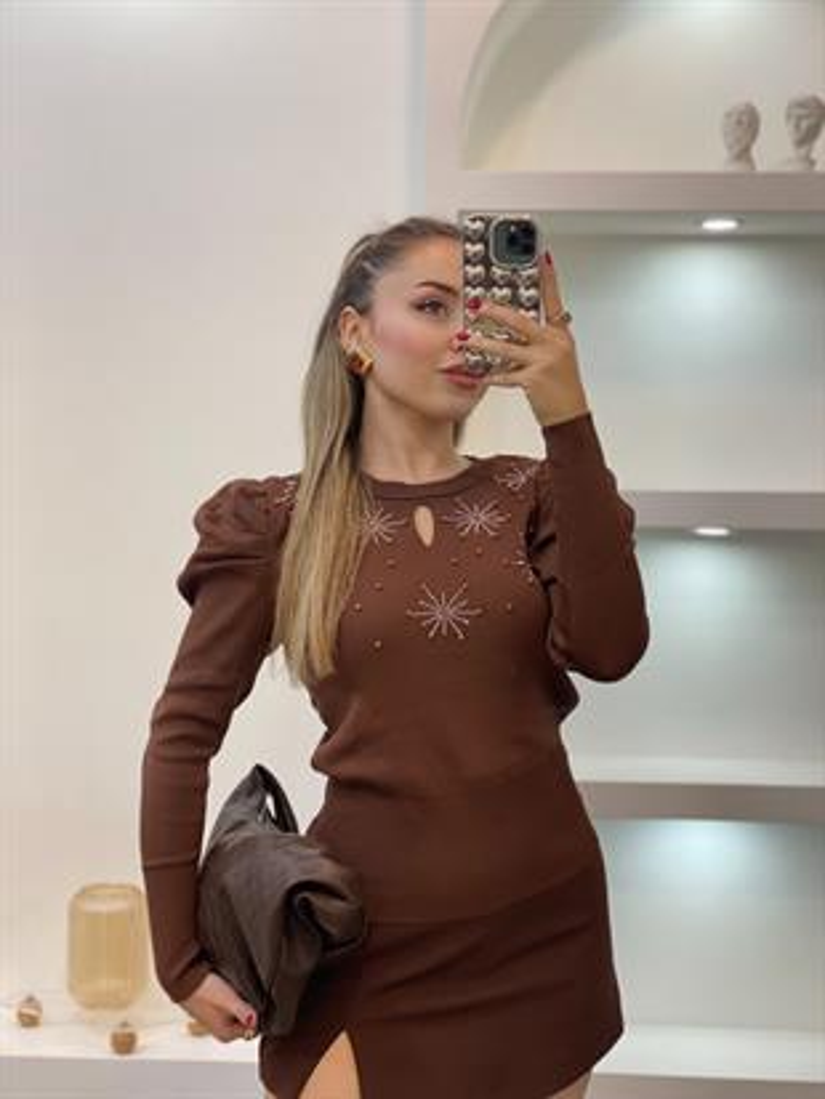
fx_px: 1652
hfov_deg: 28.0
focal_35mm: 52
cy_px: 550
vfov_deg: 36.8
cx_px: 412
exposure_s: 1/100
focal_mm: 6
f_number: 2
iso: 80
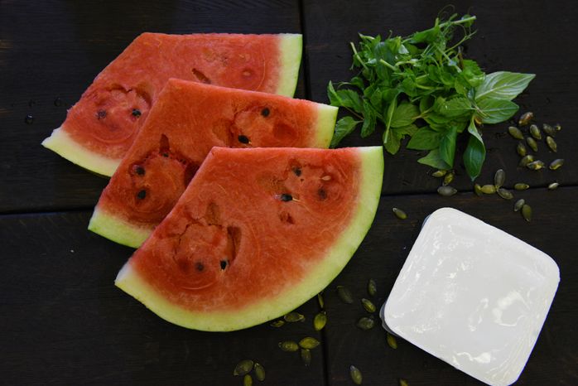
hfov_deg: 50.7
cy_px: 193
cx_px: 289
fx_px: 610
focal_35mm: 38
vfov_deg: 35.1
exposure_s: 1/50
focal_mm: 38
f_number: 5.6
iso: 4000
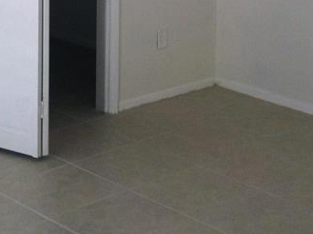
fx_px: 985
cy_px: -107
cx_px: 203
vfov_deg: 12.9
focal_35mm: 109
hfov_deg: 18.0
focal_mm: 3.85
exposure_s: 1/17
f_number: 2.8
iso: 100
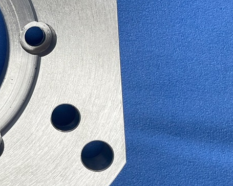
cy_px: 33
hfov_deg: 24.9
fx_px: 462
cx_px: -63
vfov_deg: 22.5
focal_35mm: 67
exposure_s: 1/121
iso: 50
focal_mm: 4.2
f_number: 1.6
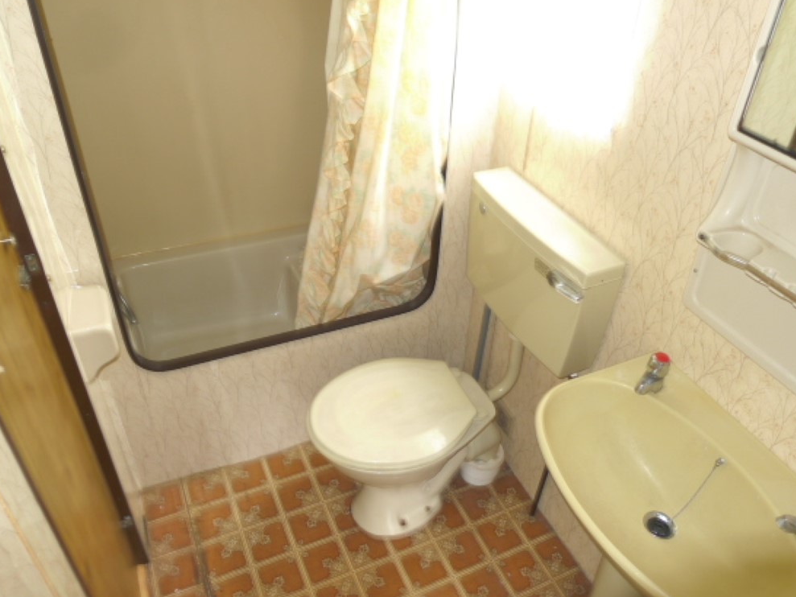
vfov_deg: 51.4
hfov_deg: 65.3
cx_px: 421
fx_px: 621
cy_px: 299
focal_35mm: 27
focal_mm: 5.1
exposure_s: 1/6
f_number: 2
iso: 400
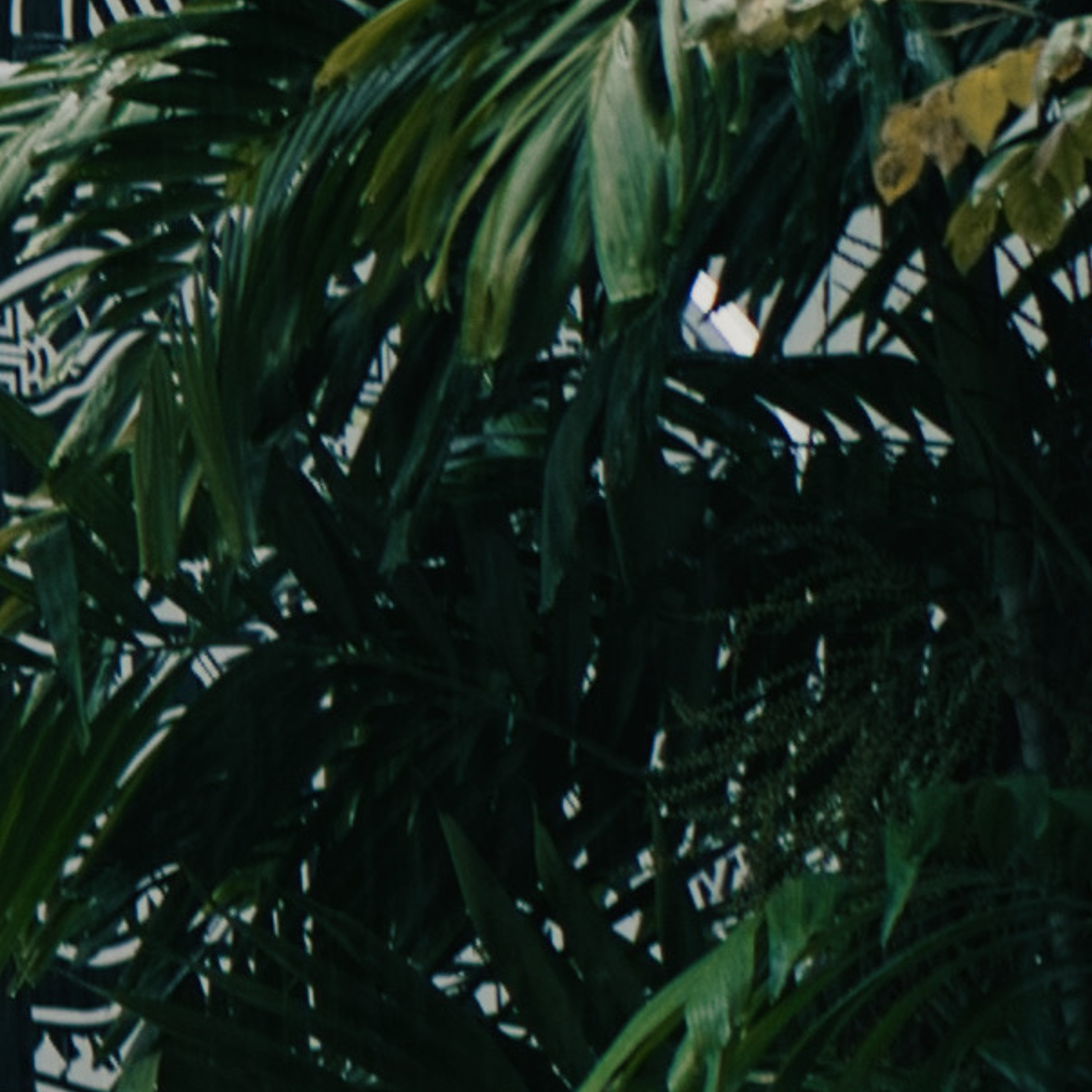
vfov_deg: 3.8
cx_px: -3832
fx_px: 16596
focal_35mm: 465
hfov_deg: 3.5
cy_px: 359
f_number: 4
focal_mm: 55
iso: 100
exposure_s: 1/60
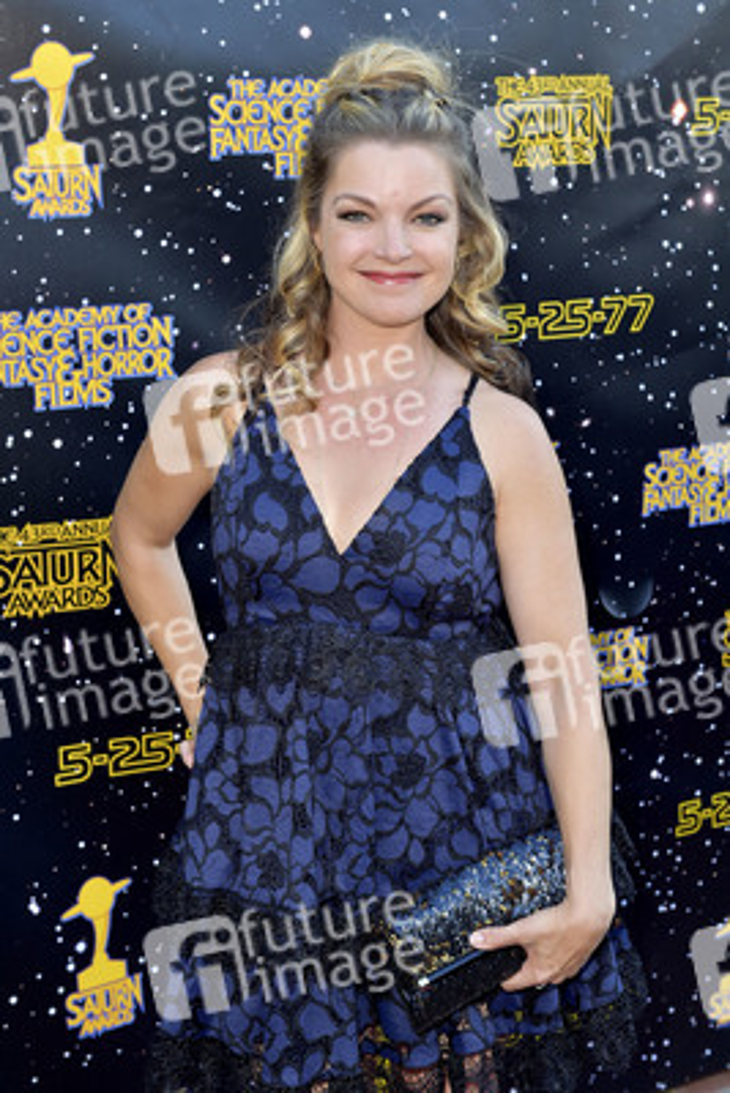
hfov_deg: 23.4
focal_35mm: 58
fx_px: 1763
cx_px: 365
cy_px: 546
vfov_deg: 34.5
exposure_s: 1/320
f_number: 6.3
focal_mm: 58
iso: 500
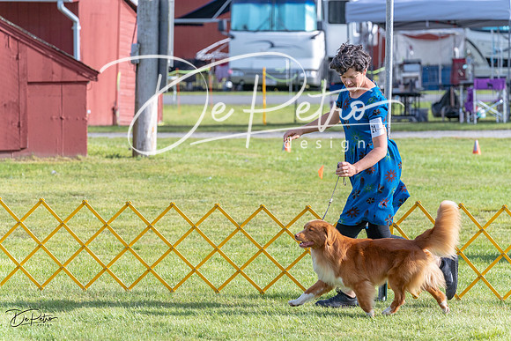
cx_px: 256
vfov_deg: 7.7
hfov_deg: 11.5
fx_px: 2527
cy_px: 170
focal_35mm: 178
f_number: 5.6
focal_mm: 178
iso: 400
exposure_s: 1/1250
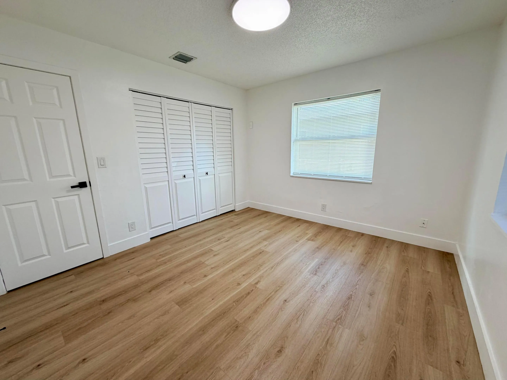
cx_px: 254
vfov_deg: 85.7
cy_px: 190
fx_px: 205
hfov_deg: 102.1
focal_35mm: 14
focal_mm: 2.22
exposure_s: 1/121
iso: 64
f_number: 2.2
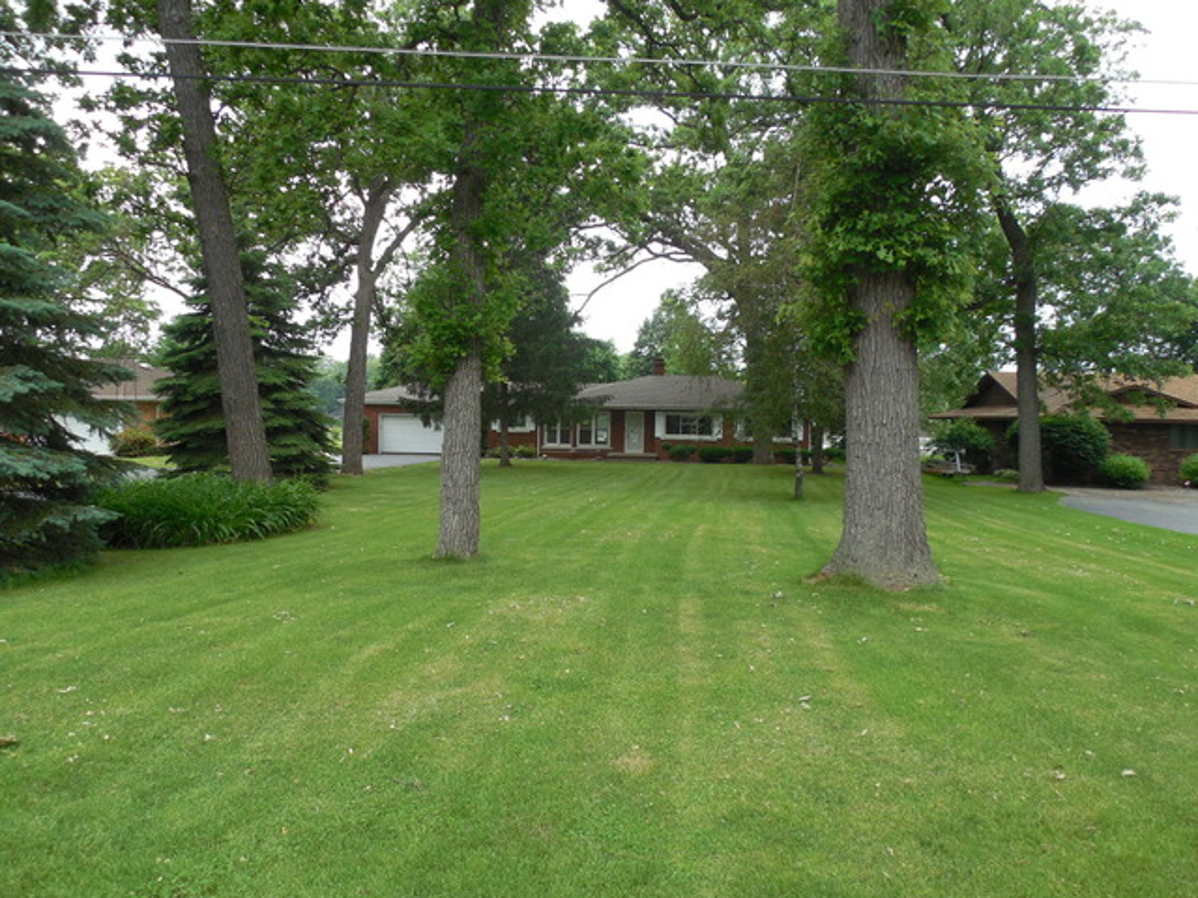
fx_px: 865
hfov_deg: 69.4
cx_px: 599
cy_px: 449
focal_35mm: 25
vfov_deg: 54.9
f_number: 3.3
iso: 125
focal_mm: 4.5
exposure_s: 1/320
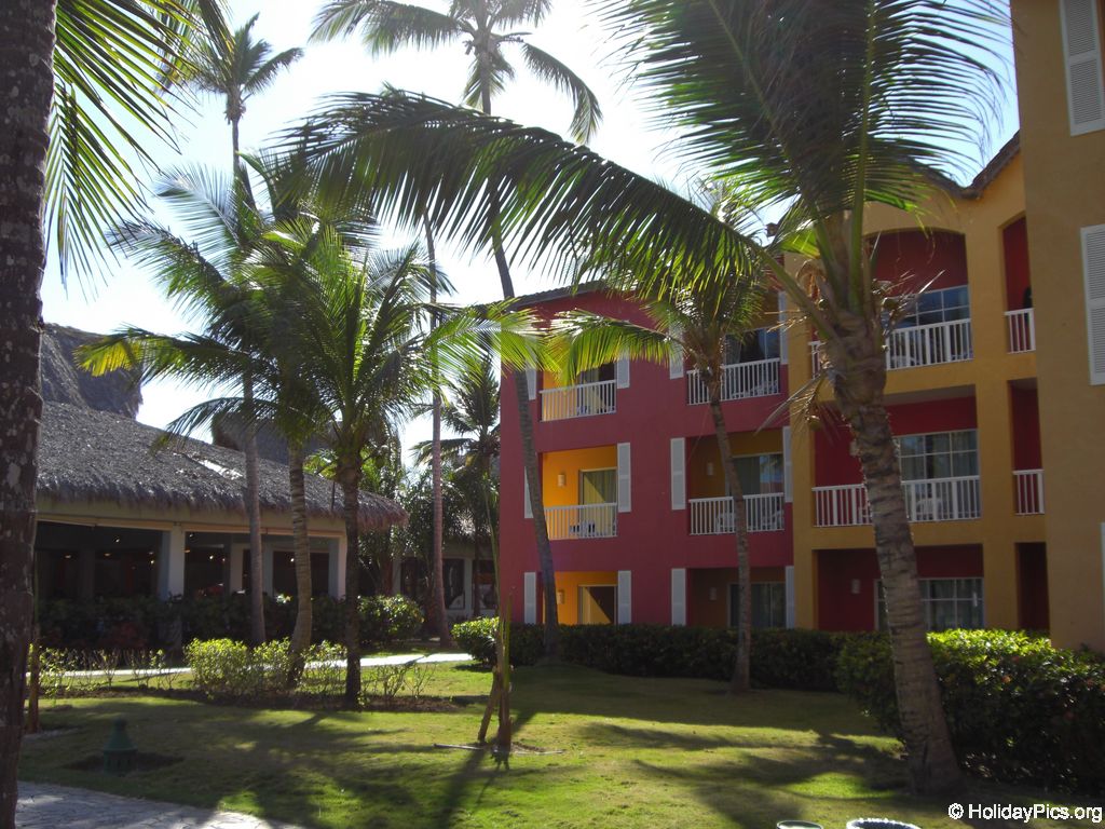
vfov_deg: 37.7
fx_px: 1213
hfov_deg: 49.0
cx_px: 552
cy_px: 414
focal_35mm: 38
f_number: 2.7
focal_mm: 6.2
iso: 64
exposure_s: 1/800
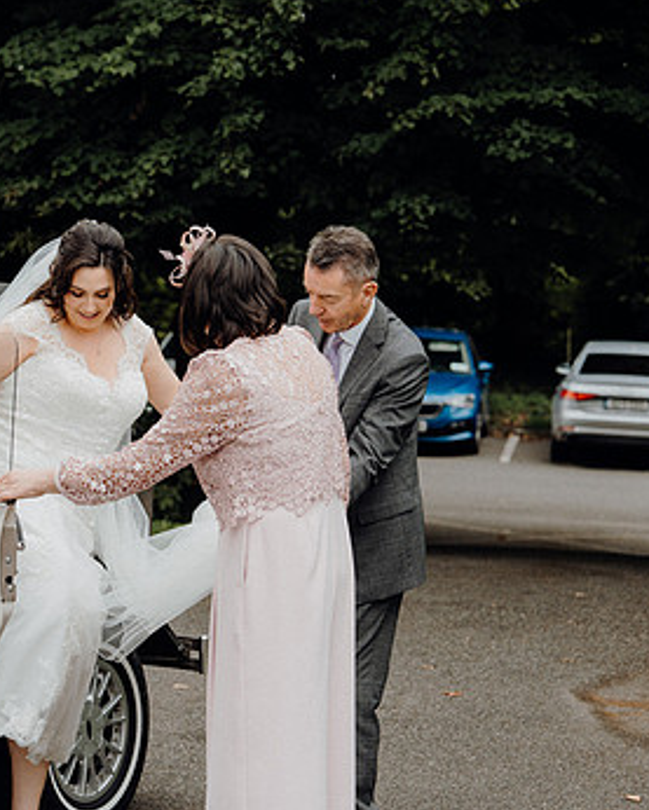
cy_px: 441
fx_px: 2640
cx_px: 253
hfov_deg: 14.0
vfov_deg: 17.5
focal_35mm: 110
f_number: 3.5
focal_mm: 70
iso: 400
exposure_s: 1/200
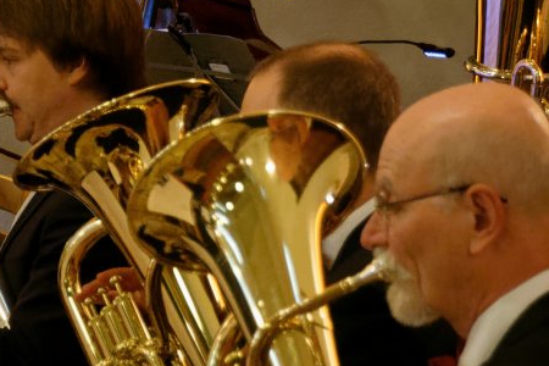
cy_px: 237
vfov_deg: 5.5
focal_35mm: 250
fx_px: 3814
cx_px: 46
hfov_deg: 8.2
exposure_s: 1/125
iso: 10000
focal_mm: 75
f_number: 5
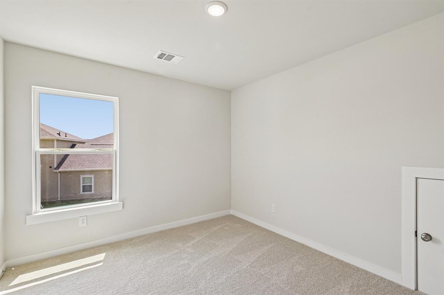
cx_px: 222
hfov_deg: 96.8
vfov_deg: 73.7
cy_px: 148
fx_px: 197
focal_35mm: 16
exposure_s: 1/125
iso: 400
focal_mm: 16
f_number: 8
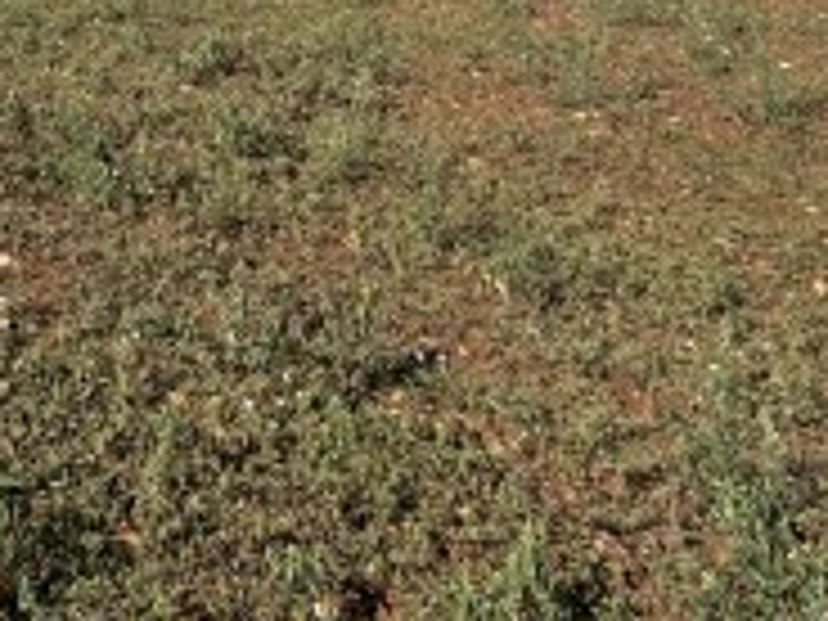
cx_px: 18
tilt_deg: +0.3
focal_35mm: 38
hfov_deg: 42.8
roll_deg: +0.8
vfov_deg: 29.2
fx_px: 909
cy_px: -218
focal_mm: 2.22
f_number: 2.2
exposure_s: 1/2584
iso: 50
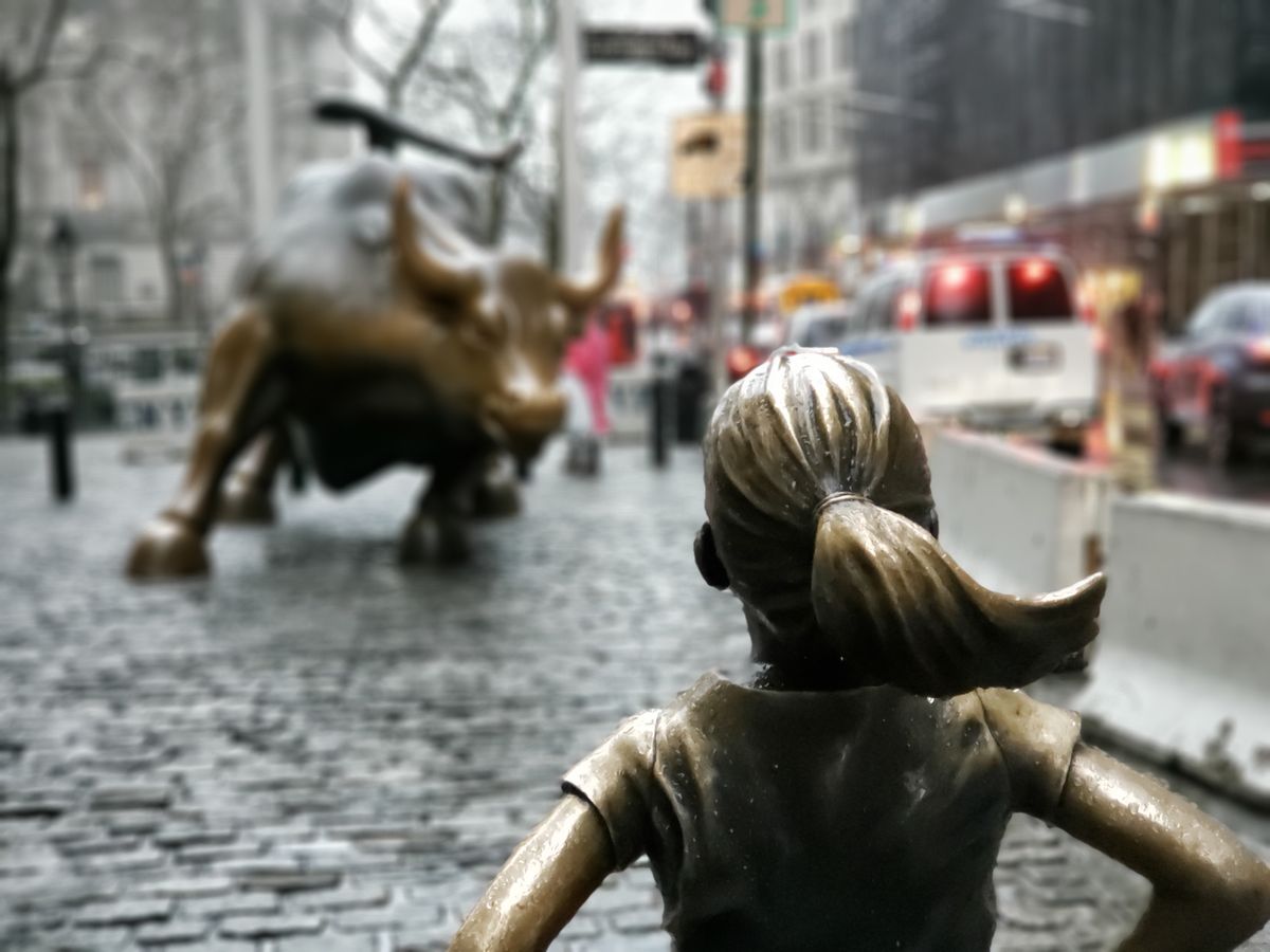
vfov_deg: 28.0
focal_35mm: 52
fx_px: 1908
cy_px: 476
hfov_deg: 36.8
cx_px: 635
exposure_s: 1/30
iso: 1600
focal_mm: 6
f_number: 2.4
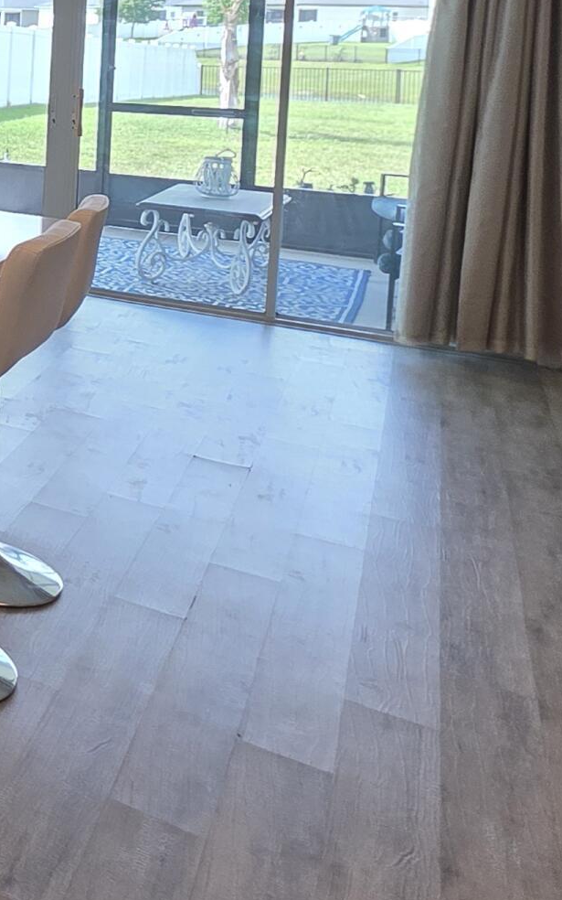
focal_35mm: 42
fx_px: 1029
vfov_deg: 43.3
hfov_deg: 18.4
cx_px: -591
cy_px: 98
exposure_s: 1/120
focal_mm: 2.2
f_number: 1.9
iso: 100
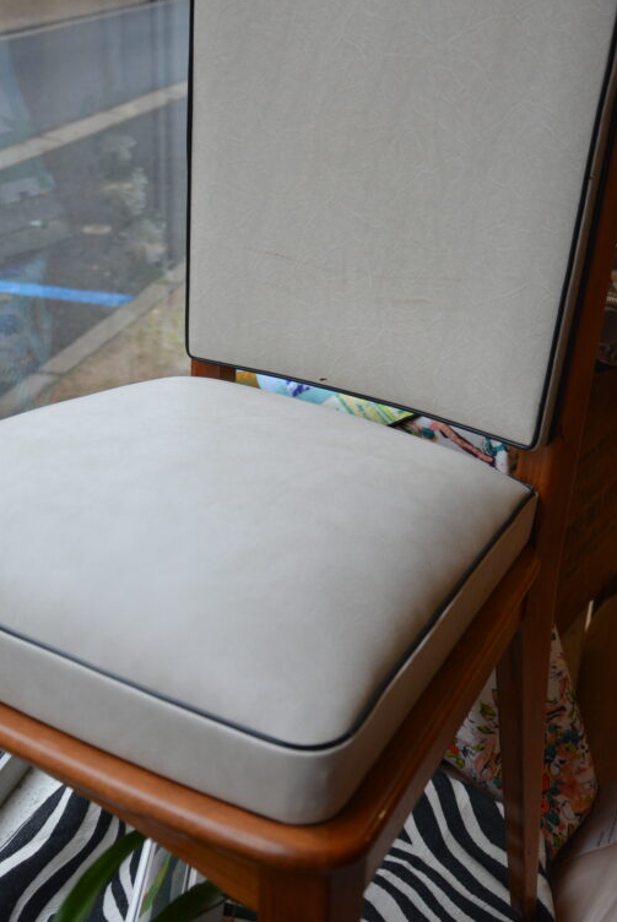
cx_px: 342
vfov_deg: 40.1
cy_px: 367
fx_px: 1257
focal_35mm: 49
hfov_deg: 27.6
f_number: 3.8
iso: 800
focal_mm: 24
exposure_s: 1/60
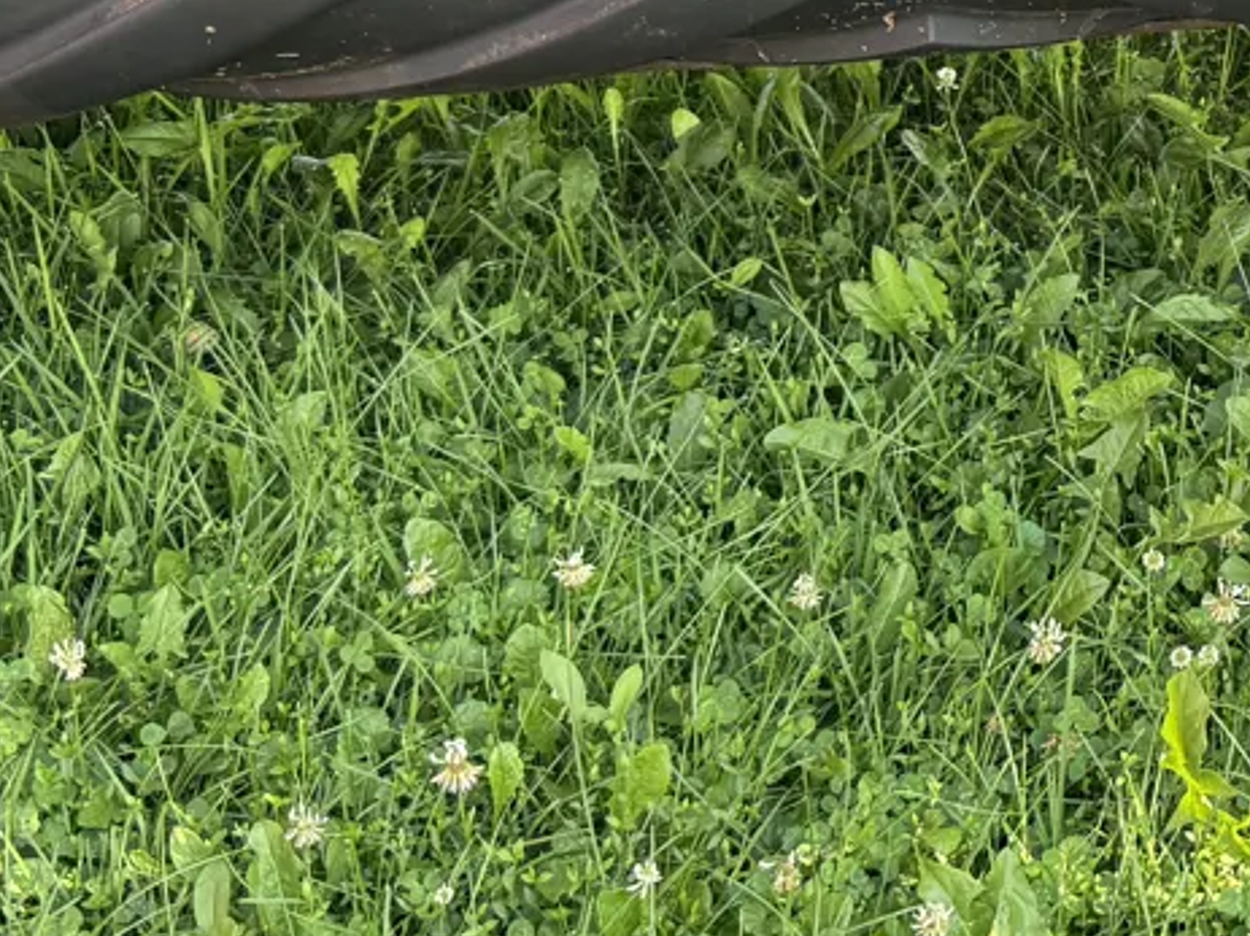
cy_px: -89
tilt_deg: -21.8
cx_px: 1479
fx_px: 2996
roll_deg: -2.0
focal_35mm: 83
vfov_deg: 17.2
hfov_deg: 21.9
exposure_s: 1/307
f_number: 1.78
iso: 100
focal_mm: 6.76
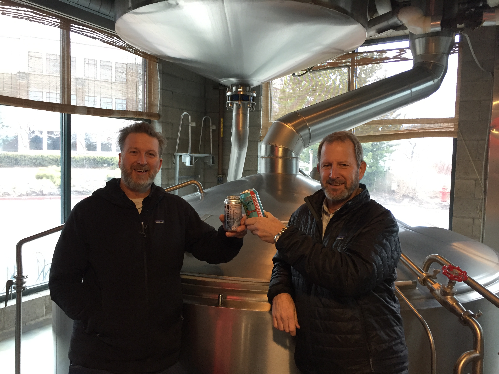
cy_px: 187
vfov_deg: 48.2
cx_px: 250
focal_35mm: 29
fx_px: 418
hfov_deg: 61.7
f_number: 2.2
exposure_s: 1/30
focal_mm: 4.15
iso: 100
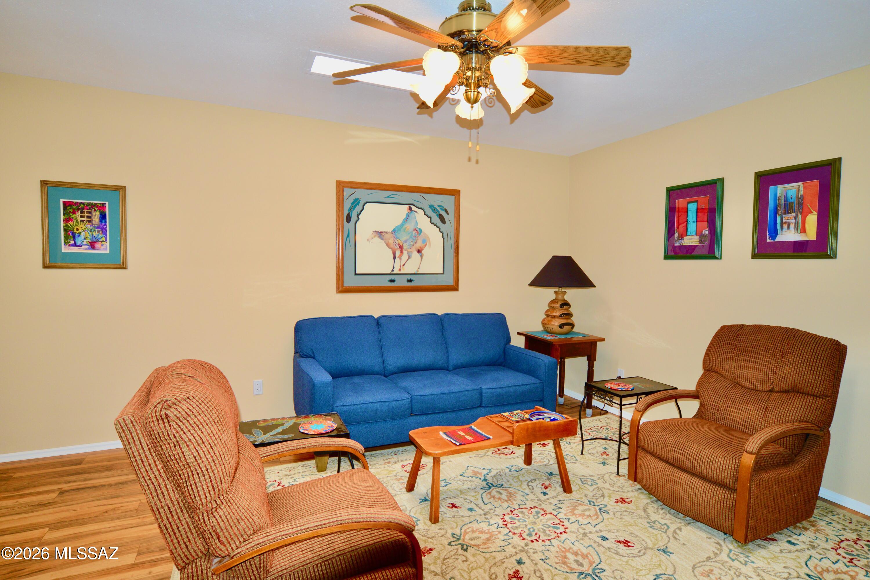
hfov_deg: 84.0
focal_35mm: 20
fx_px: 483
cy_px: 290
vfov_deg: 61.9
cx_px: 435
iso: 800
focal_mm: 20
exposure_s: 1/60
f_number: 7.1
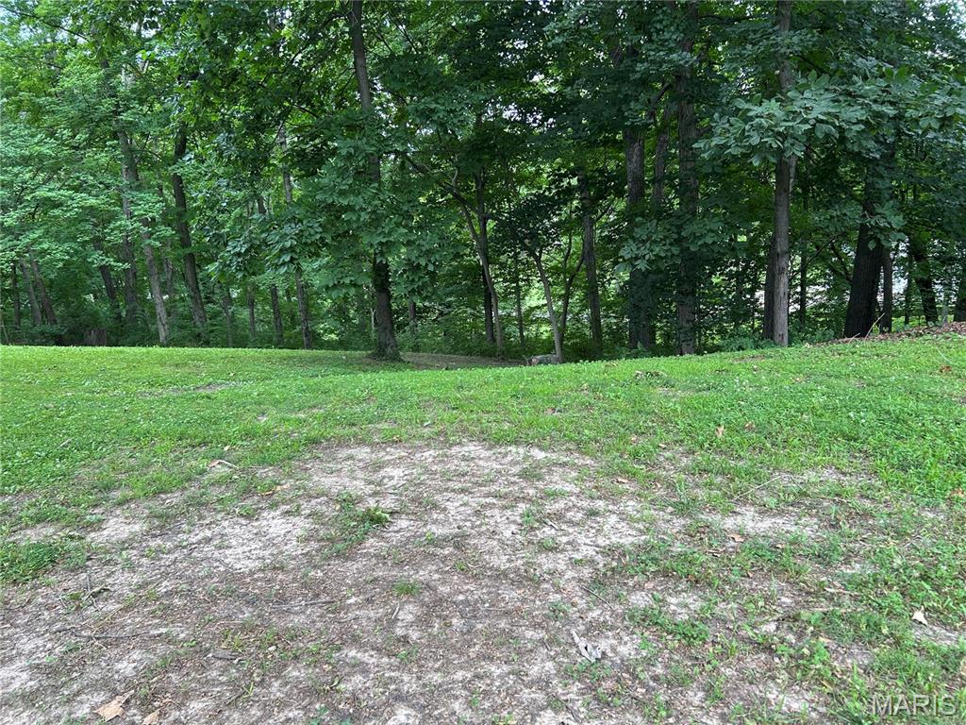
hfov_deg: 67.3
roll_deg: +4.1
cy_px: 362
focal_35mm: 26
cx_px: 483
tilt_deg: -13.0
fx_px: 726
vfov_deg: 53.1
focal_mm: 5.7
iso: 32
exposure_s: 1/140
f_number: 1.5
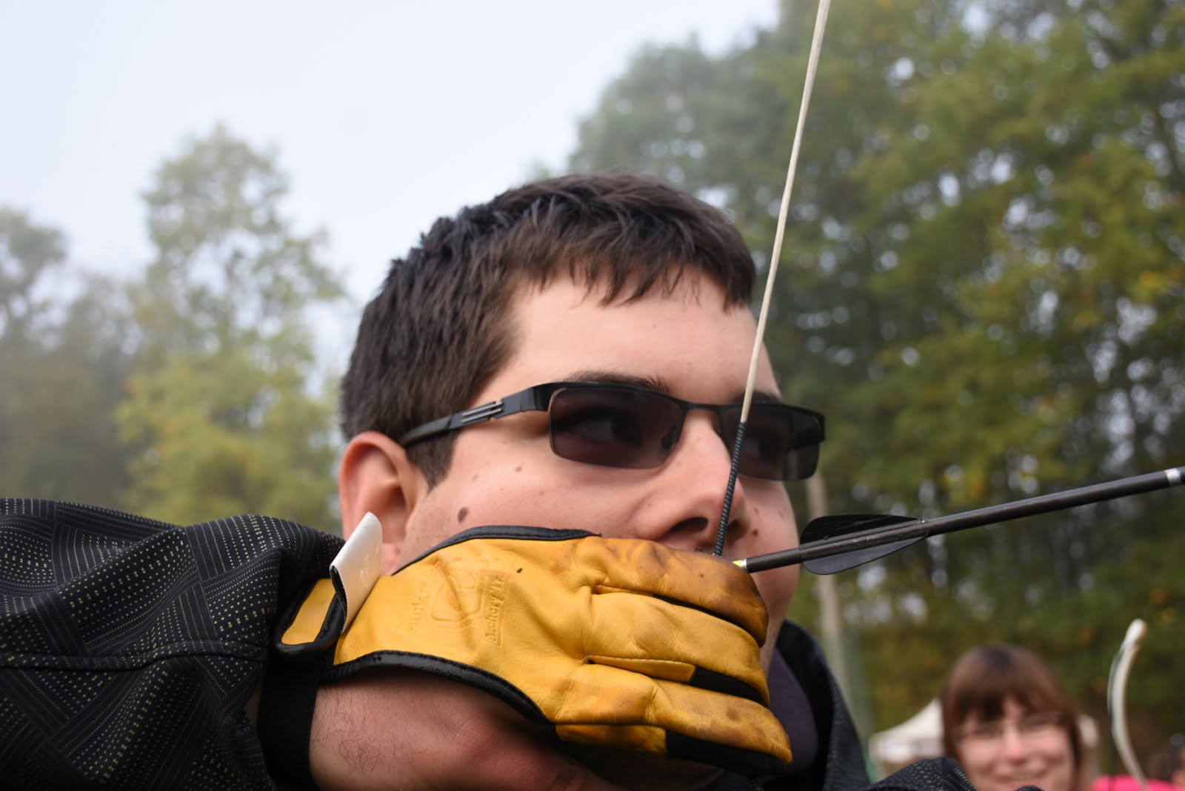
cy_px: 396
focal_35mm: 39
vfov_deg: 34.2
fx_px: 1284
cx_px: 592
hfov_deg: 49.5
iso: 100
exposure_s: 1/100
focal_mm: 26
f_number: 5
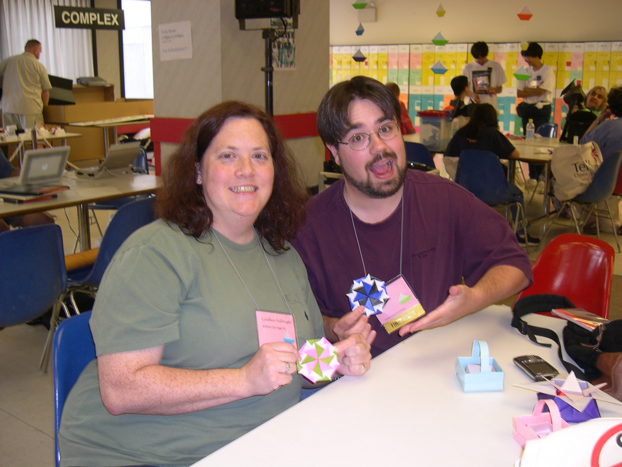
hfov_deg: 49.0
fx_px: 683
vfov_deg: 37.7
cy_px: 234
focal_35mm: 38
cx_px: 311
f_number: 2.8
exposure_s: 1/30
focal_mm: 8
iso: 100
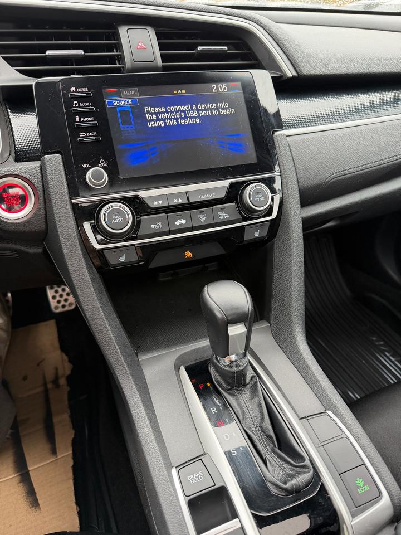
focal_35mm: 24
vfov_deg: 71.6
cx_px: 200
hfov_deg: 56.8
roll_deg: -2.6
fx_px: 371
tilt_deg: -34.1
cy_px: 268
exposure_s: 1/121
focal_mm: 6.76
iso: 200
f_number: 1.78
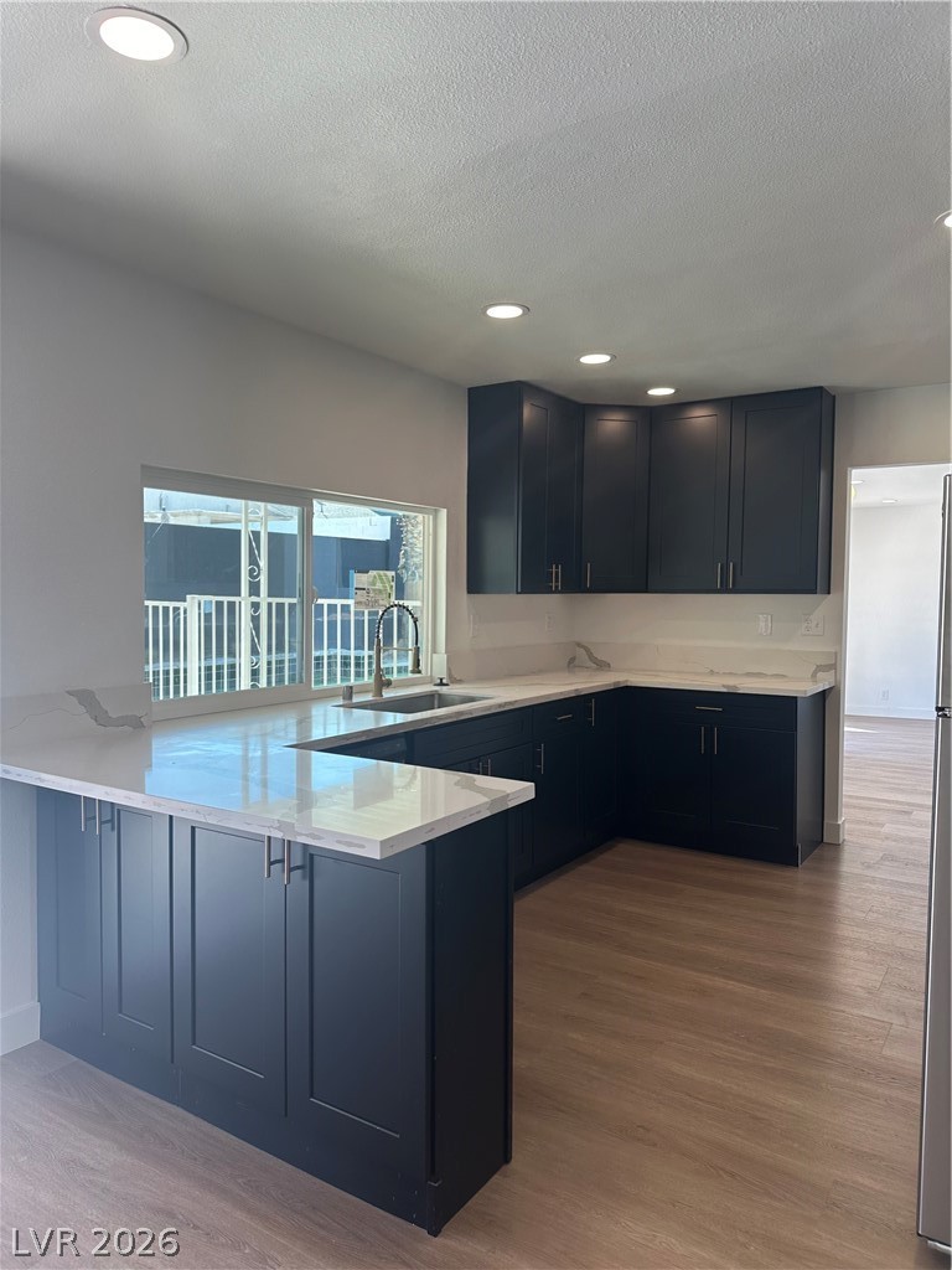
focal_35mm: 24
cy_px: 635
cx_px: 476
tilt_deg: -2.8
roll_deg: -1.0
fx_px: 880
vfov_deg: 71.6
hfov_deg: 56.8
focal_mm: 6.86
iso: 64
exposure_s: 1/159
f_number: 1.78
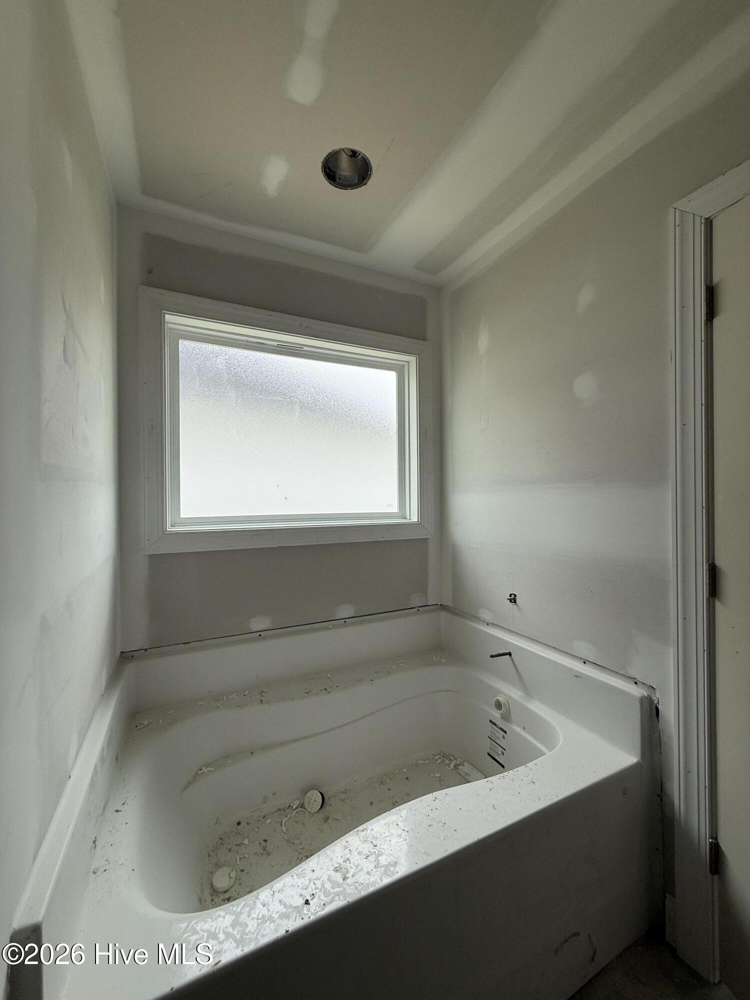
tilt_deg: +1.0
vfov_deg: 102.1
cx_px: 375
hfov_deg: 85.7
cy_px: 500
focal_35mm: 14
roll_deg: +0.3
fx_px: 404
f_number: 2.2
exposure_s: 1/211
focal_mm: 2.22
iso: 50
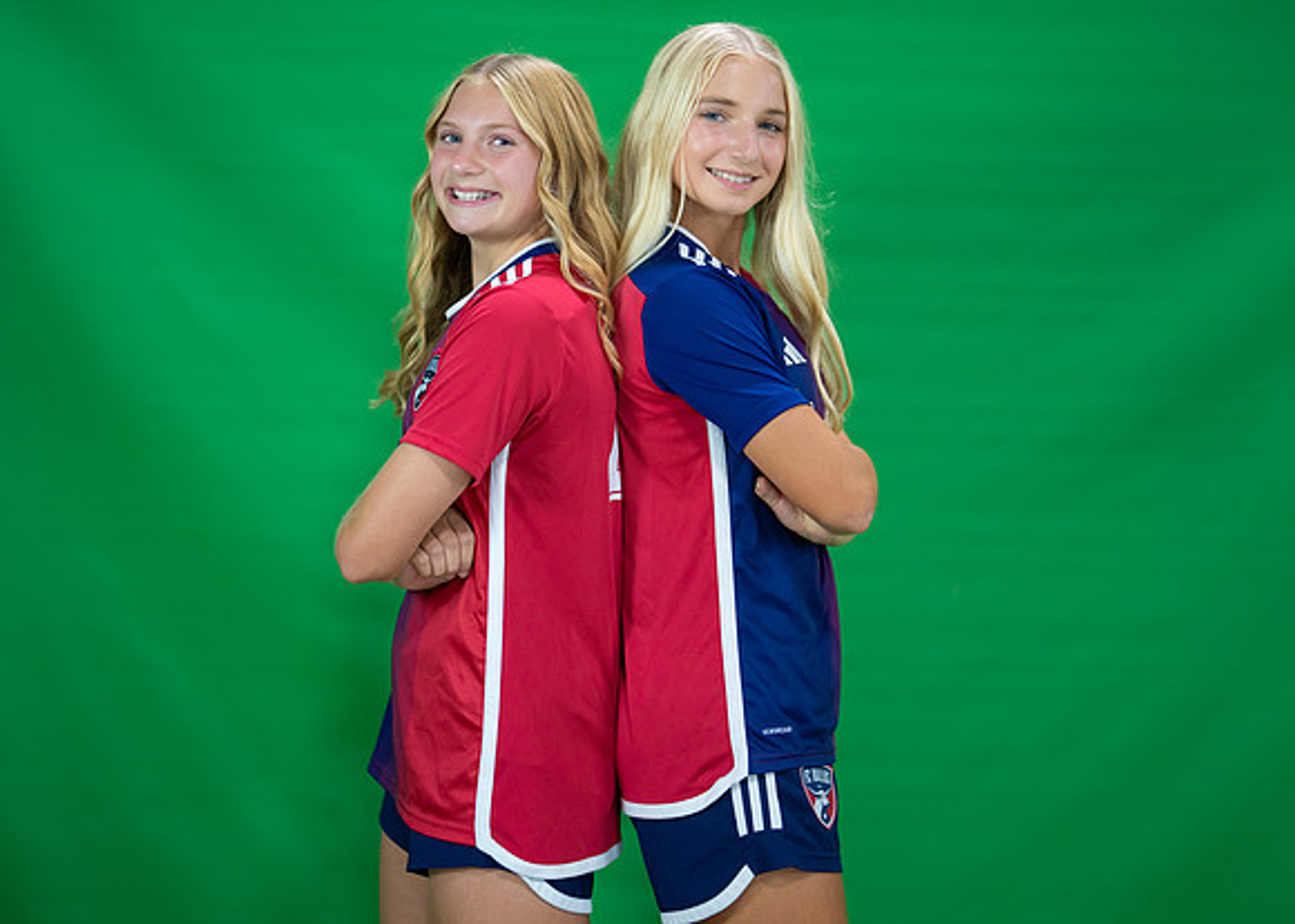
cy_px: 410
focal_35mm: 61
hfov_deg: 32.0
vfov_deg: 23.2
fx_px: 2254
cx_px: 647
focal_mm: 50
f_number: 1.2
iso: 400
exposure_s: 1/500
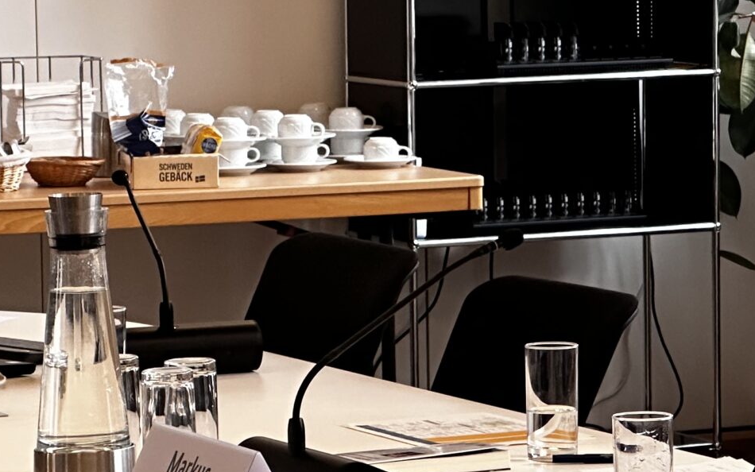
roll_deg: +0.5
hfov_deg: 9.4
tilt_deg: -5.0
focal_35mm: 220
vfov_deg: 6.0
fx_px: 4527
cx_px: 809
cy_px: 177
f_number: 2.8
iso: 100
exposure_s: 1/99
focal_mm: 9
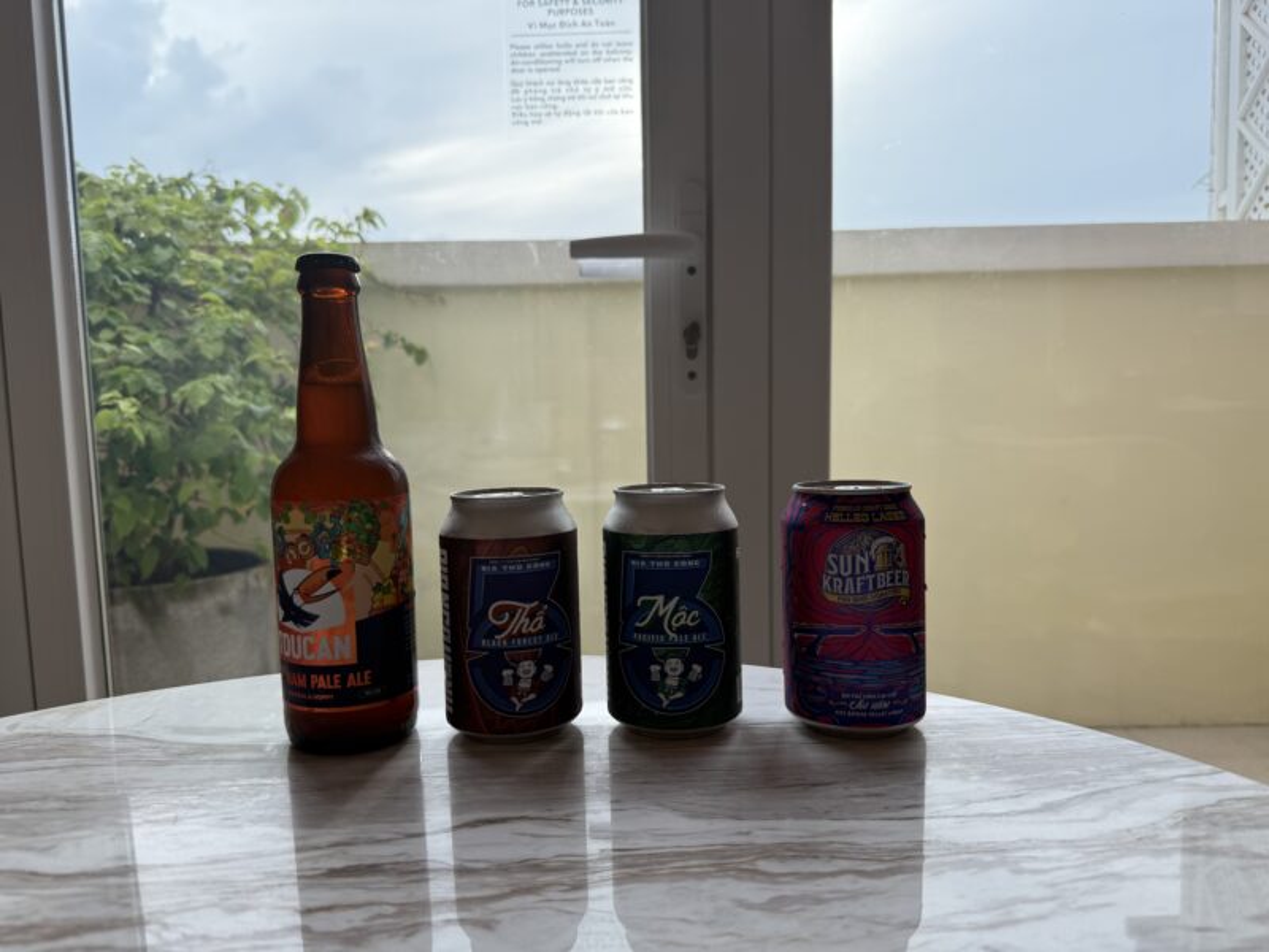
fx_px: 880
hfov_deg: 71.6
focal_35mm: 24
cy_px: 476
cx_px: 634
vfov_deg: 56.8
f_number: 1.78
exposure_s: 1/501
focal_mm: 6.76
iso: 100
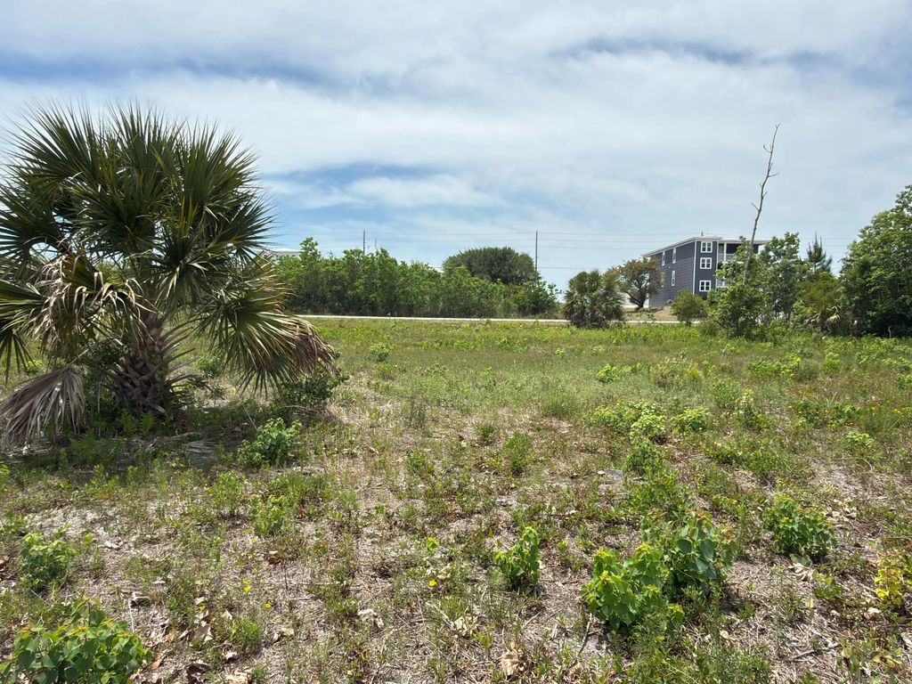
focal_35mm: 22
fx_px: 580
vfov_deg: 61.1
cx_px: 456
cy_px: 342
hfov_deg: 76.4
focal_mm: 2.22
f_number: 2.2
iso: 16
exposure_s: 1/1170
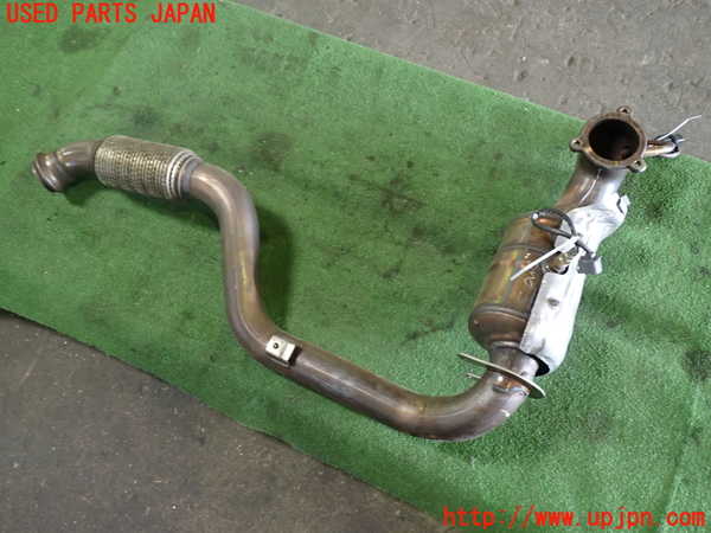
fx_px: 616
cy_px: 266
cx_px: 356
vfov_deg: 46.8
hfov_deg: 60.0
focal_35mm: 30
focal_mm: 5.4
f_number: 2.3
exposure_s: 1/30
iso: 250
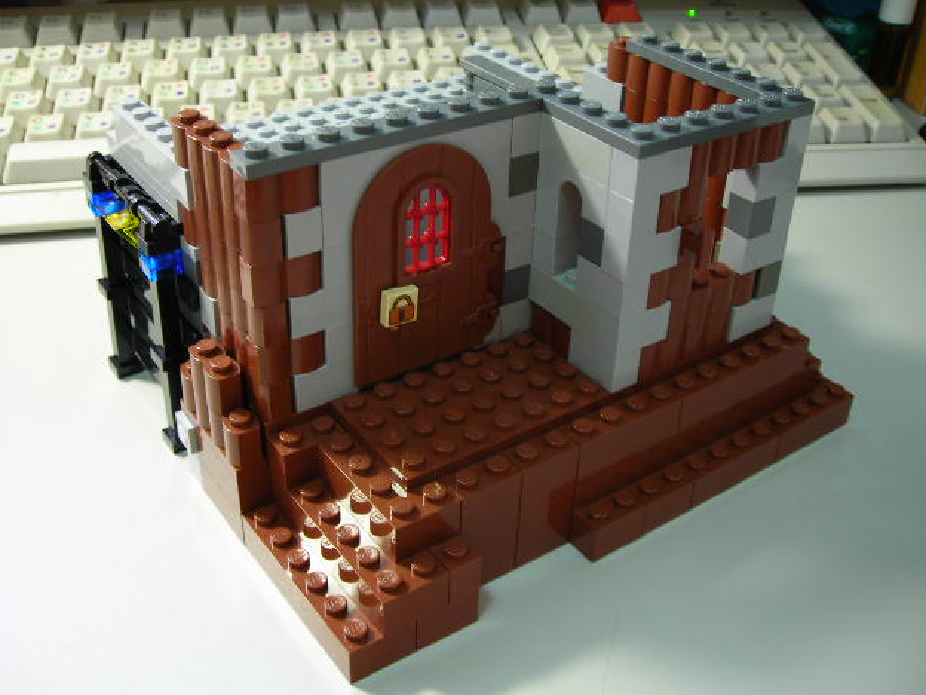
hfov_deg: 47.9
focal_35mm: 39
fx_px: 1043
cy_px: 343
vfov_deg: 36.8
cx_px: 457
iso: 61
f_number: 3.2
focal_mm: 6.3
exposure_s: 1/4
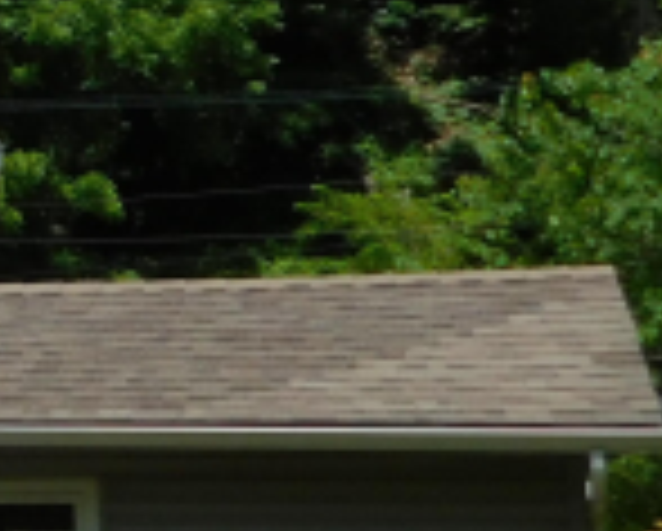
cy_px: 117
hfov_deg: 10.7
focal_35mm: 159
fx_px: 3119
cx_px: -799
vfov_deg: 9.7
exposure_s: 1/1250
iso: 125
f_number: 3.5
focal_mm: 6.3
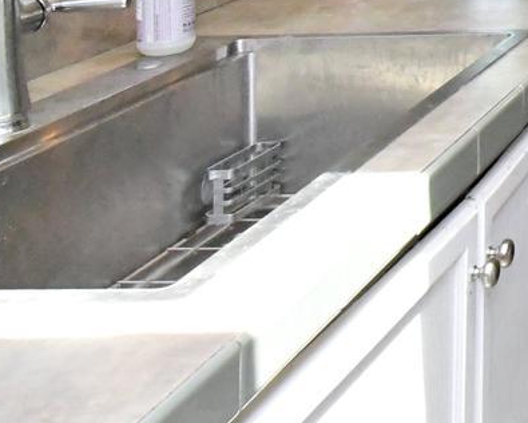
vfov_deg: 18.1
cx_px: 926
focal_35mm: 73
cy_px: -259
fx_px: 1141
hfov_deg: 19.8
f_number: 13
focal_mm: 10
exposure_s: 1/250
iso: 4000
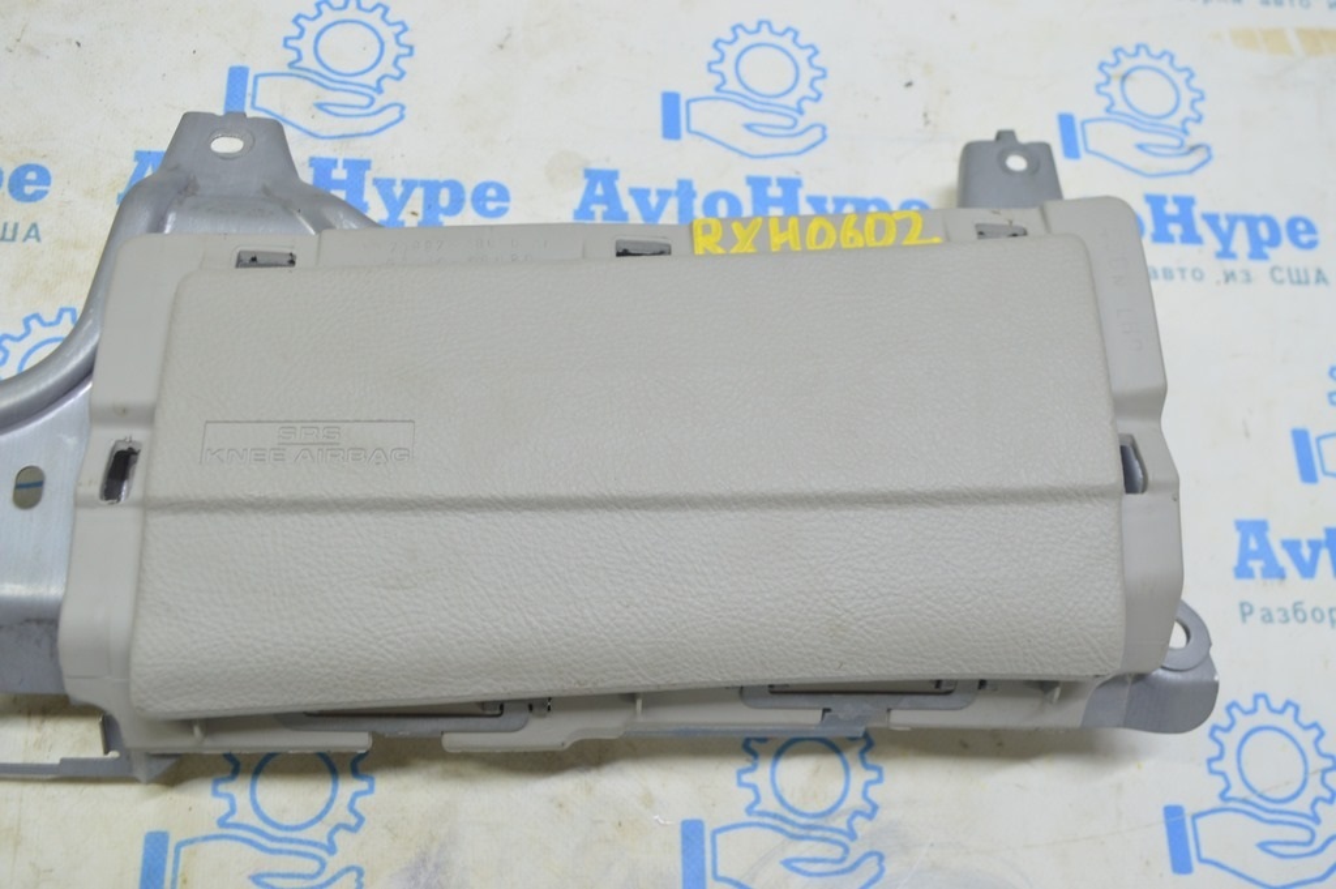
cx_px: 668
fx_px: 1224
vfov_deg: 39.9
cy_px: 444
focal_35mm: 33
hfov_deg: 57.3
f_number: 5.6
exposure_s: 1/20
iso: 400
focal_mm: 22
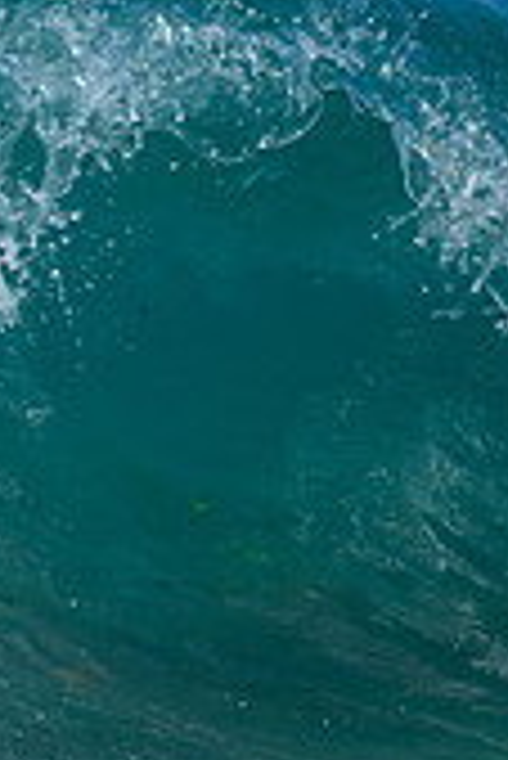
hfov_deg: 0.4
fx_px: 79207
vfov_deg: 0.5
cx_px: -666
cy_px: 192
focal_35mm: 3750
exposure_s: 1/2500
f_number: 6.3
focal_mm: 800
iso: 320
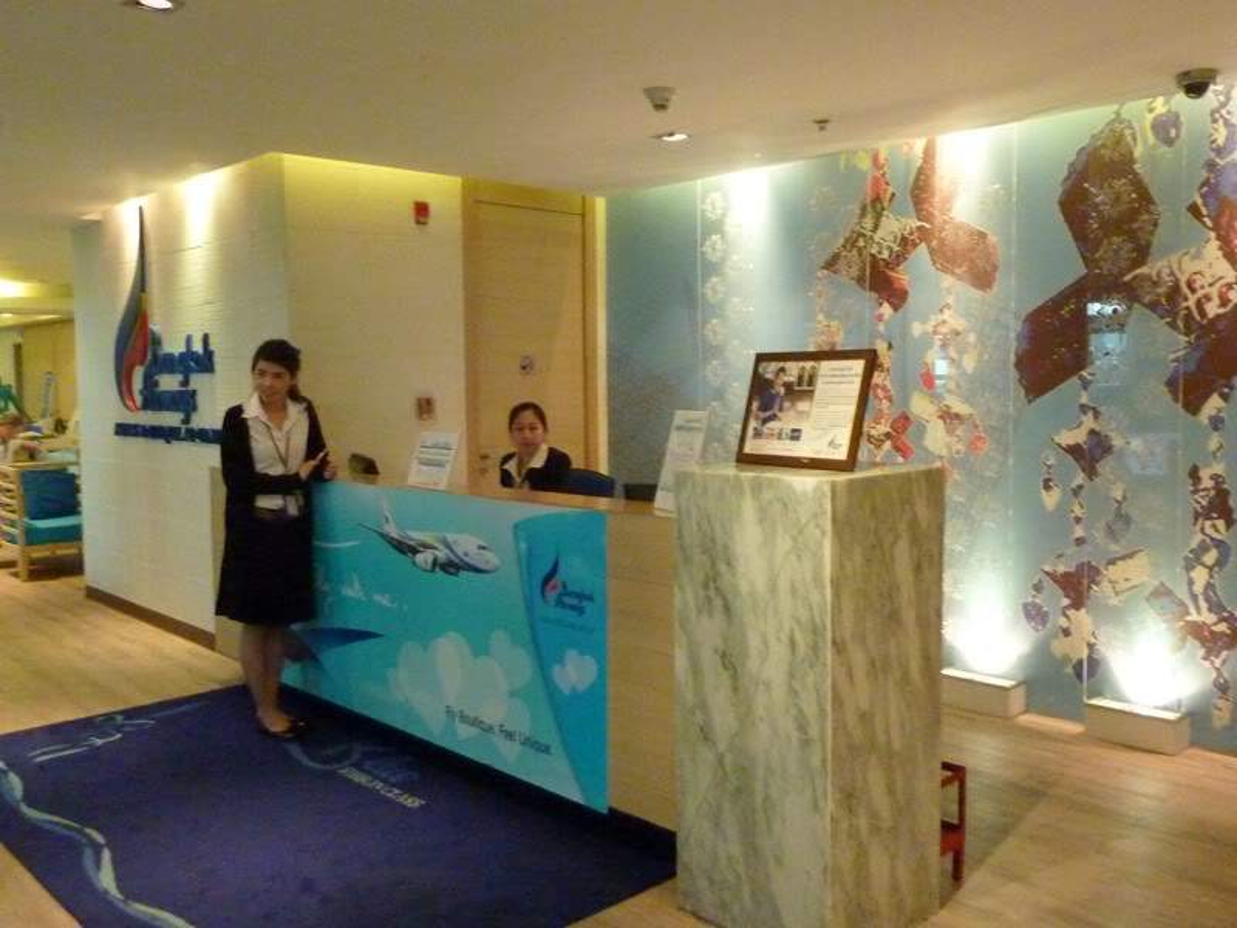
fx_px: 1072
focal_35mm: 30
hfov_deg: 60.0
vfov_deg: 46.8
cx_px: 618
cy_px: 464
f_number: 3.3
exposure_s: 1/25
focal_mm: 4.1
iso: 800
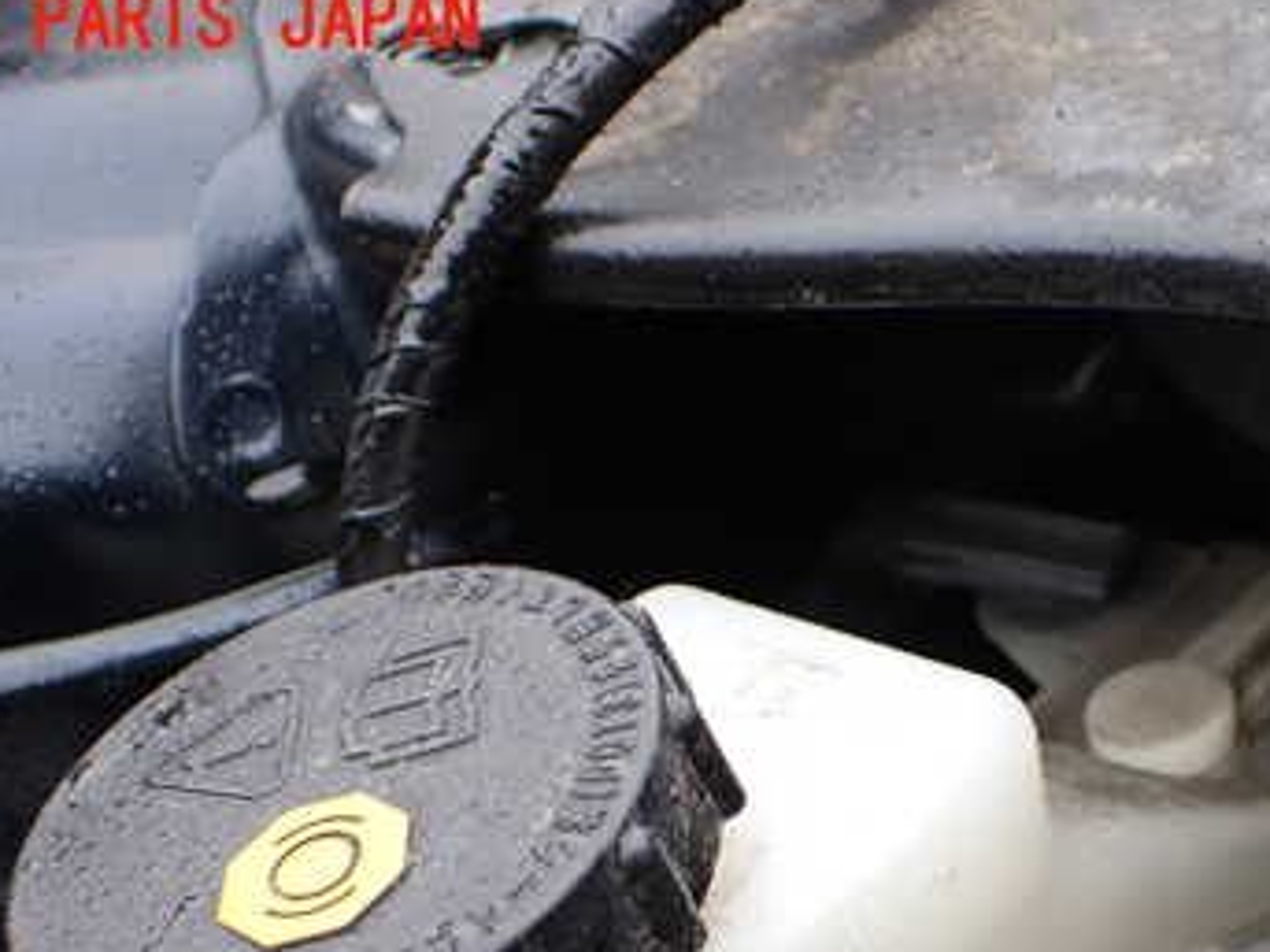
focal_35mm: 63
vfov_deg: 22.8
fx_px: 2311
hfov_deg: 30.3
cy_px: 811
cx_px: 918
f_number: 2.5
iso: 100
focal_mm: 6.37
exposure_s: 1/160
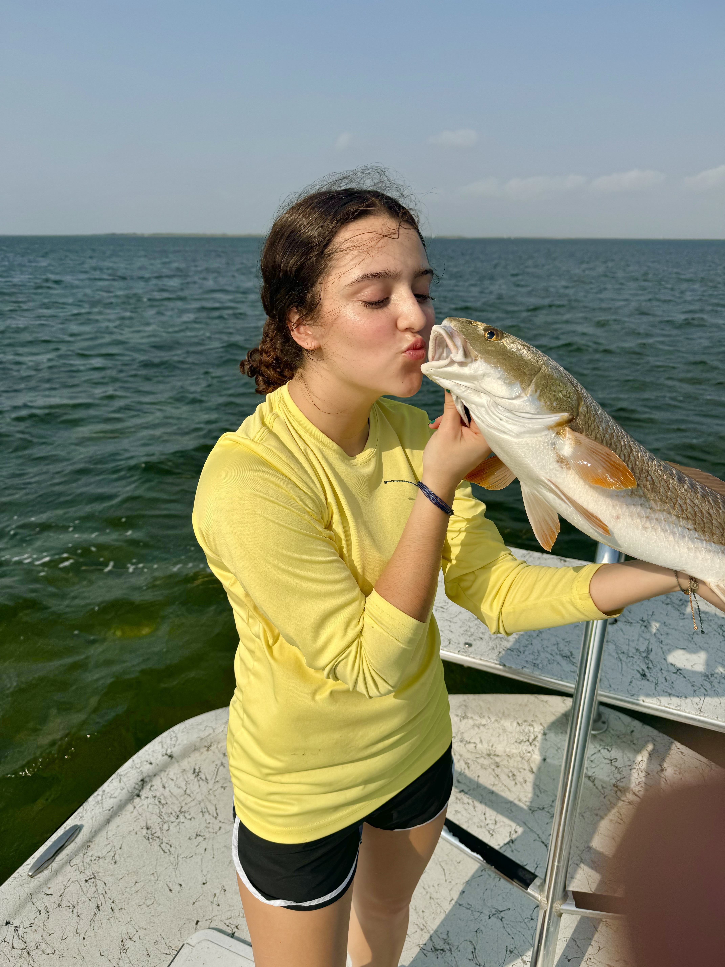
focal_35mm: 24
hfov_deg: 56.8
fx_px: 670
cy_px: 484
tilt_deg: -20.4
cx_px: 362
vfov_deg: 71.6
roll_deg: -0.9
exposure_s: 1/10417
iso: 80
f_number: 1.78
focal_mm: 6.76
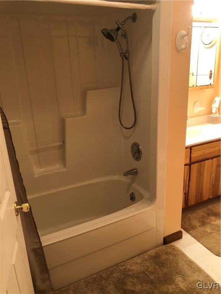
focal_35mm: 28
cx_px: 110
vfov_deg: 63.4
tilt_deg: -19.8
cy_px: 147
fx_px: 238
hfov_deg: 49.7
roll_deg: +2.7
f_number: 1.8
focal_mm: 3.99
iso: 40
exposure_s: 1/17
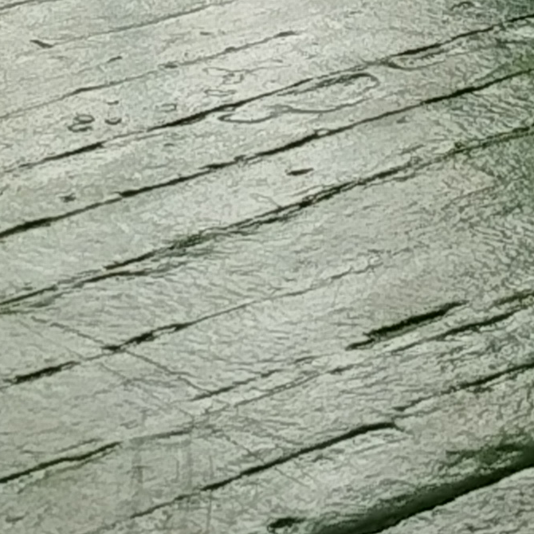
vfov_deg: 6.8
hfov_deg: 7.0
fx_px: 4328
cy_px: -578
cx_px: -174
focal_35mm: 248
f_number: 1.75
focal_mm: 5.25
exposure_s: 1/100
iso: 185
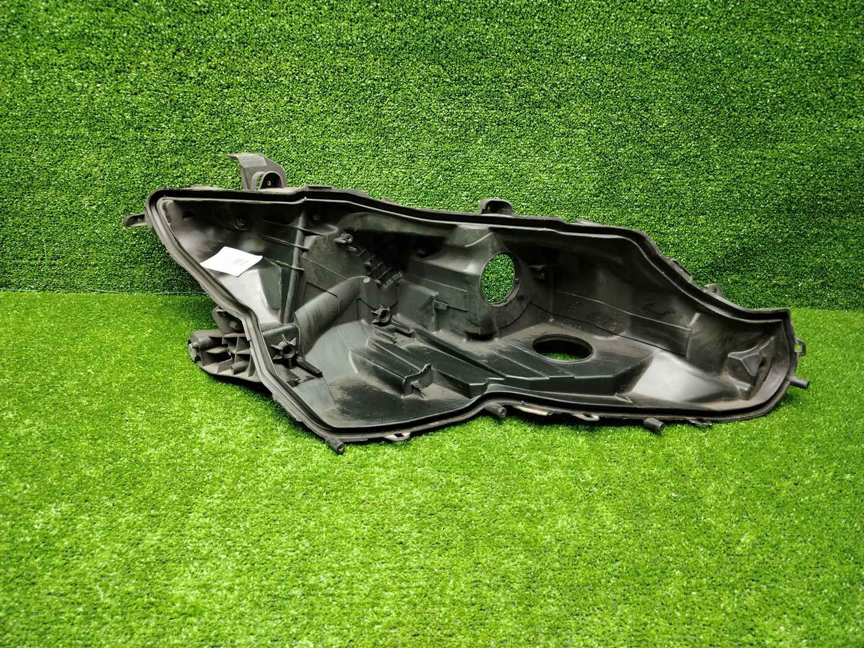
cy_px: 324
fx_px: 599
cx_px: 432
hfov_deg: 71.6
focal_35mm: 24
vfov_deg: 56.8
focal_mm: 5.25
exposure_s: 1/50
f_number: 1.75
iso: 370
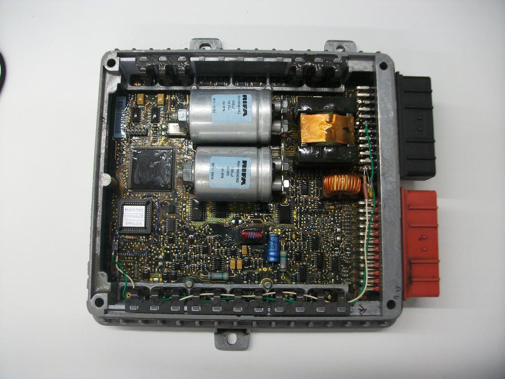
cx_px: 252
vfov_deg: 45.4
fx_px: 452
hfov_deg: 58.4
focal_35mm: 31
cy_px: 190
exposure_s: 1/40
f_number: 2.9
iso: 182
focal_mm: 5.7
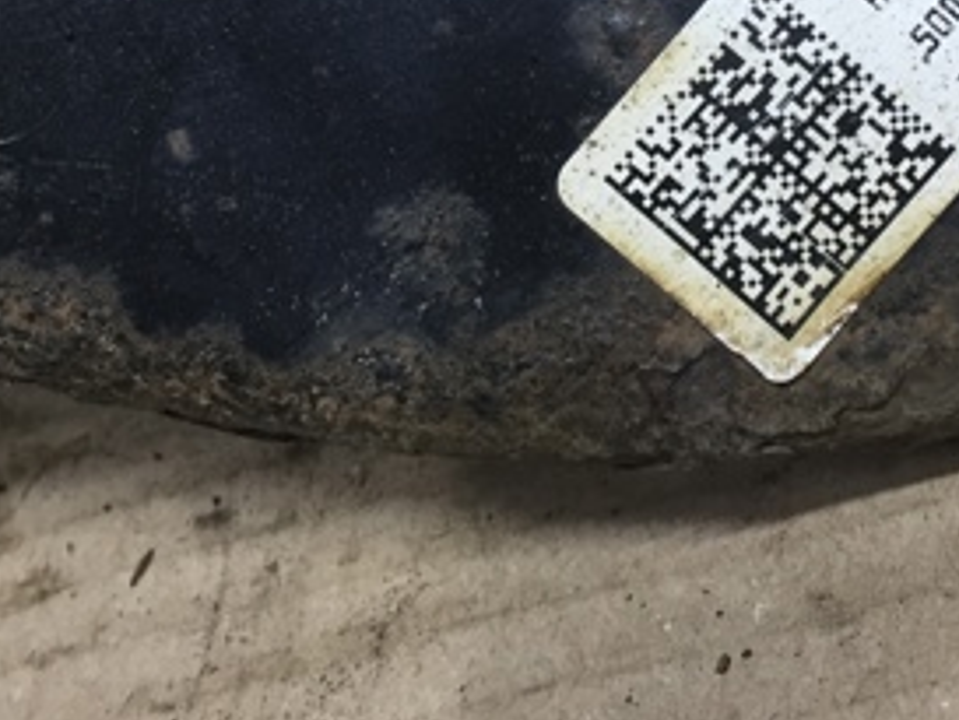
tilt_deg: -36.6
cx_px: 552
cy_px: -53
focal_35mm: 68
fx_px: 1885
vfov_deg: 20.7
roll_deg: +32.5
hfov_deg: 28.5
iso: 50
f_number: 2.2
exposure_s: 1/33
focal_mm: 4.15
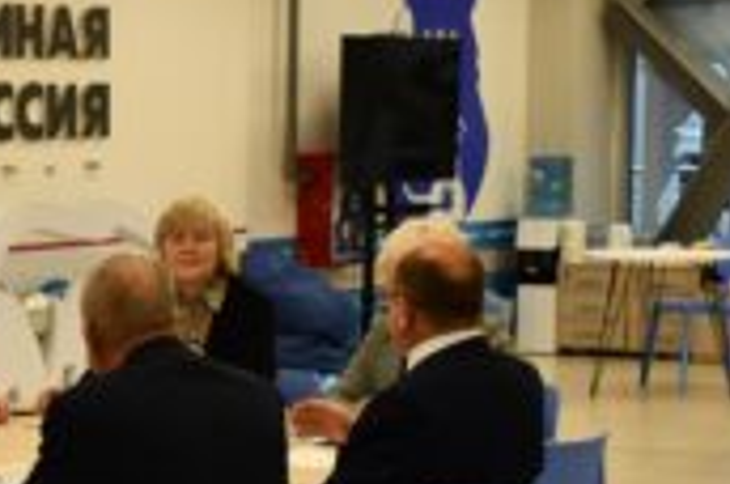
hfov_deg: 15.0
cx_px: -221
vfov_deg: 10.4
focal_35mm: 131
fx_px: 2651
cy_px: 397
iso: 800
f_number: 4
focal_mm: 30
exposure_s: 1/200
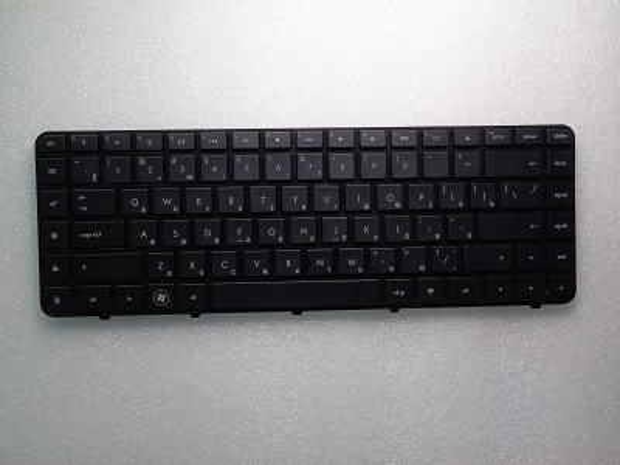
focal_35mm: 29
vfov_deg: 48.2
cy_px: 232
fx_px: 519
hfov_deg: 61.7
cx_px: 310
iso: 100
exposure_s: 1/13
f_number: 5.4
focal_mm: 5.2
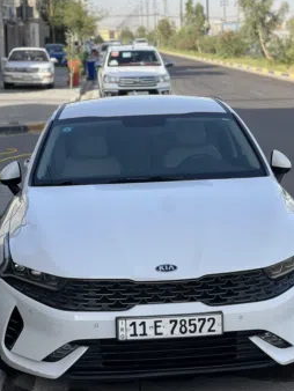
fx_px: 1029
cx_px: 155
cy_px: 192
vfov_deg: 21.5
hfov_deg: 16.3
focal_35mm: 91
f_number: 2.8
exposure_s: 1/363
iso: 32
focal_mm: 9
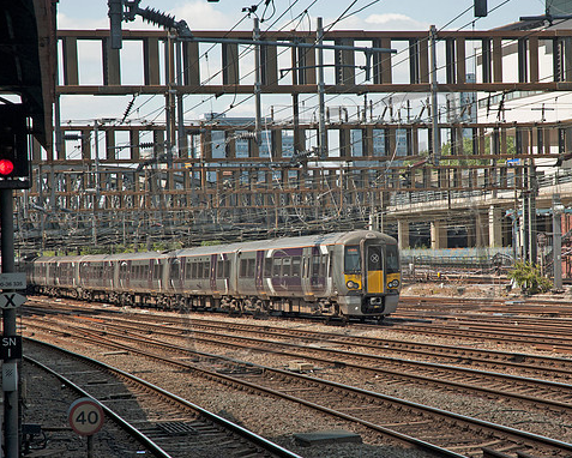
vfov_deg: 14.5
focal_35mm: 106
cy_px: 229
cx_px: 321
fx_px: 1795
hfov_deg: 18.1
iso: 250
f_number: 5.6
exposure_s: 1/500
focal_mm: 62
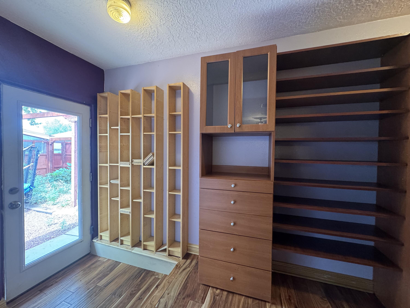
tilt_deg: -2.0
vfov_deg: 85.7
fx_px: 166
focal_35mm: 14
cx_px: 205
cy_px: 154
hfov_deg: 102.1
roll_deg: -0.8
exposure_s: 1/60
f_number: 2.2
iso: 500
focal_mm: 2.22
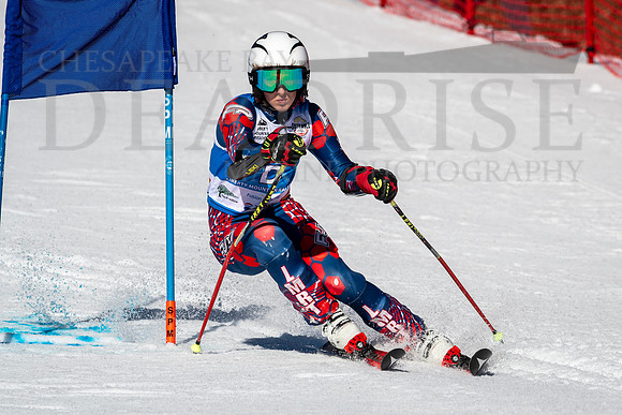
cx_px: 349
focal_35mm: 674
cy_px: 205
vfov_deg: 2.0
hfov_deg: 3.1
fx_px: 11643
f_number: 8
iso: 200
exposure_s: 1/2000
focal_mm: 400
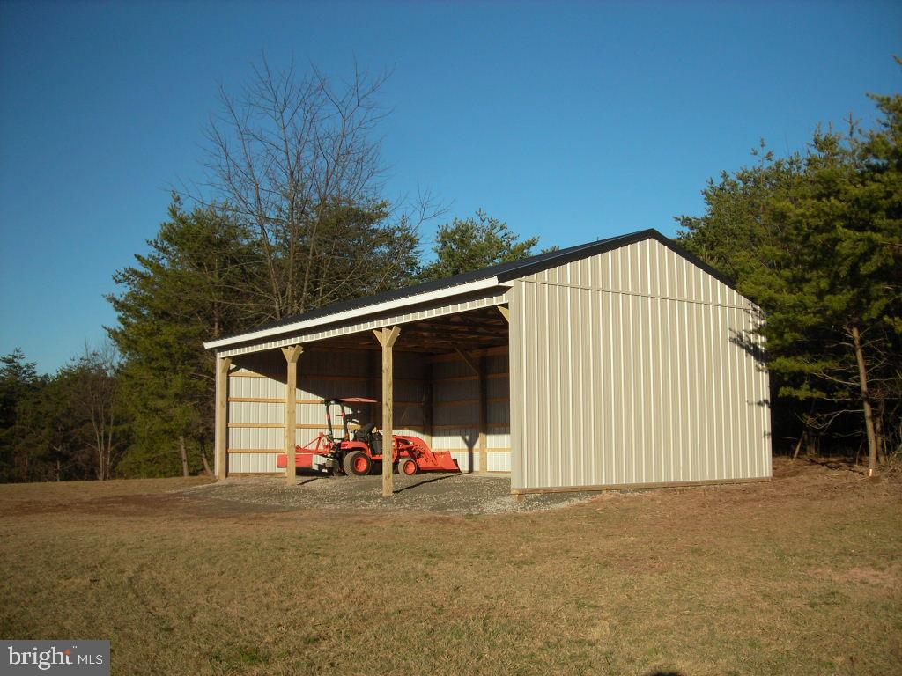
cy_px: 338
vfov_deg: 37.7
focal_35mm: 38
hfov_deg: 49.0
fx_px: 990
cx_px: 451
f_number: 6.4
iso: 70
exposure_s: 1/309
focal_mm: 6.3
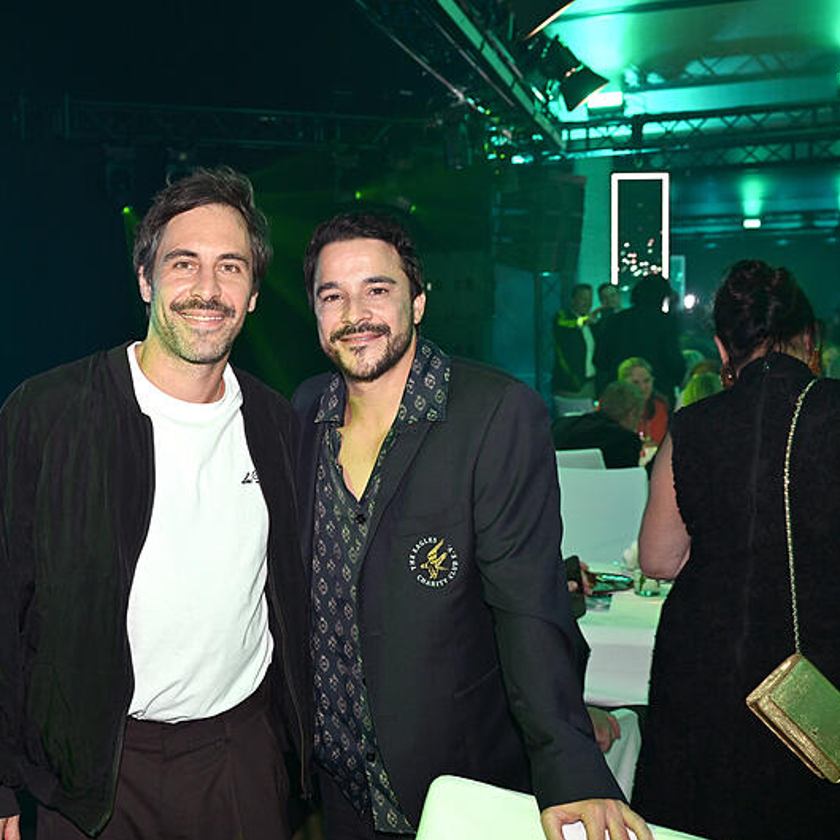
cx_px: 247
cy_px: 417
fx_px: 1181
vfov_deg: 39.2
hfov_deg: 38.5
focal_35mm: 43
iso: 1250
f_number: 5
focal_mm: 33
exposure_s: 1/60
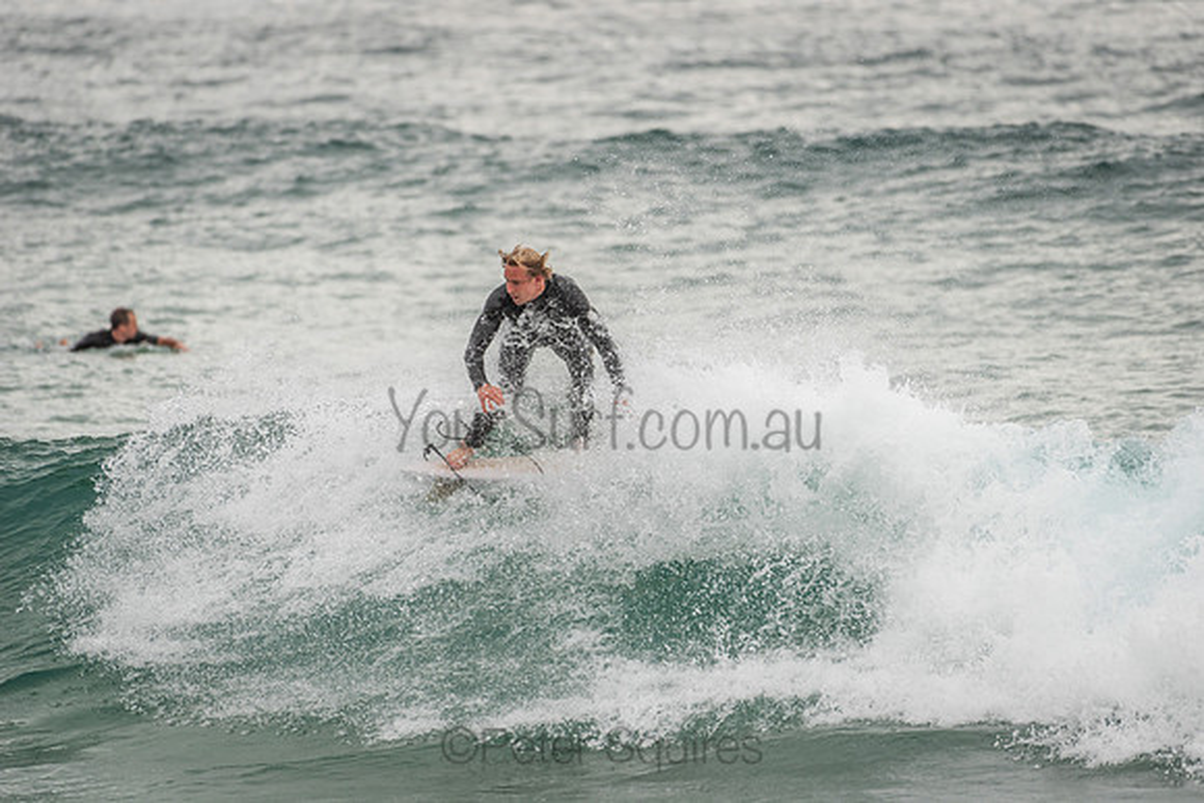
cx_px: 602
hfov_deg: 4.1
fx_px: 16725
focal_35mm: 500
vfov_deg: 2.8
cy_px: 402
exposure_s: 1/2000
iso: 280
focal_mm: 500
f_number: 5.6
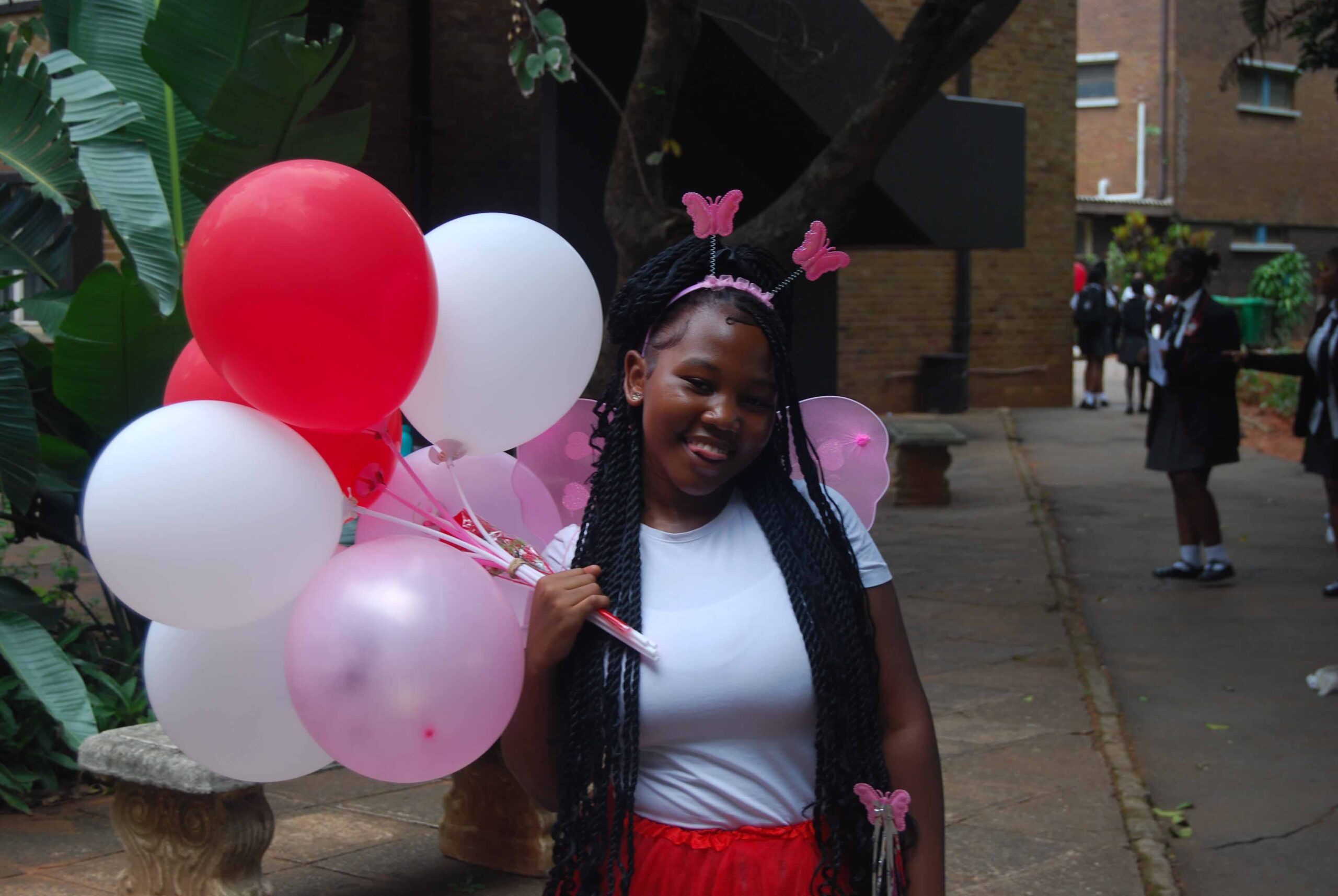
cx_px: 669
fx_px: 2512
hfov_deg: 29.8
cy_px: 448
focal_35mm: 68
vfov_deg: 20.2
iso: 140
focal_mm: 45
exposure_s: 1/125
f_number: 5.6
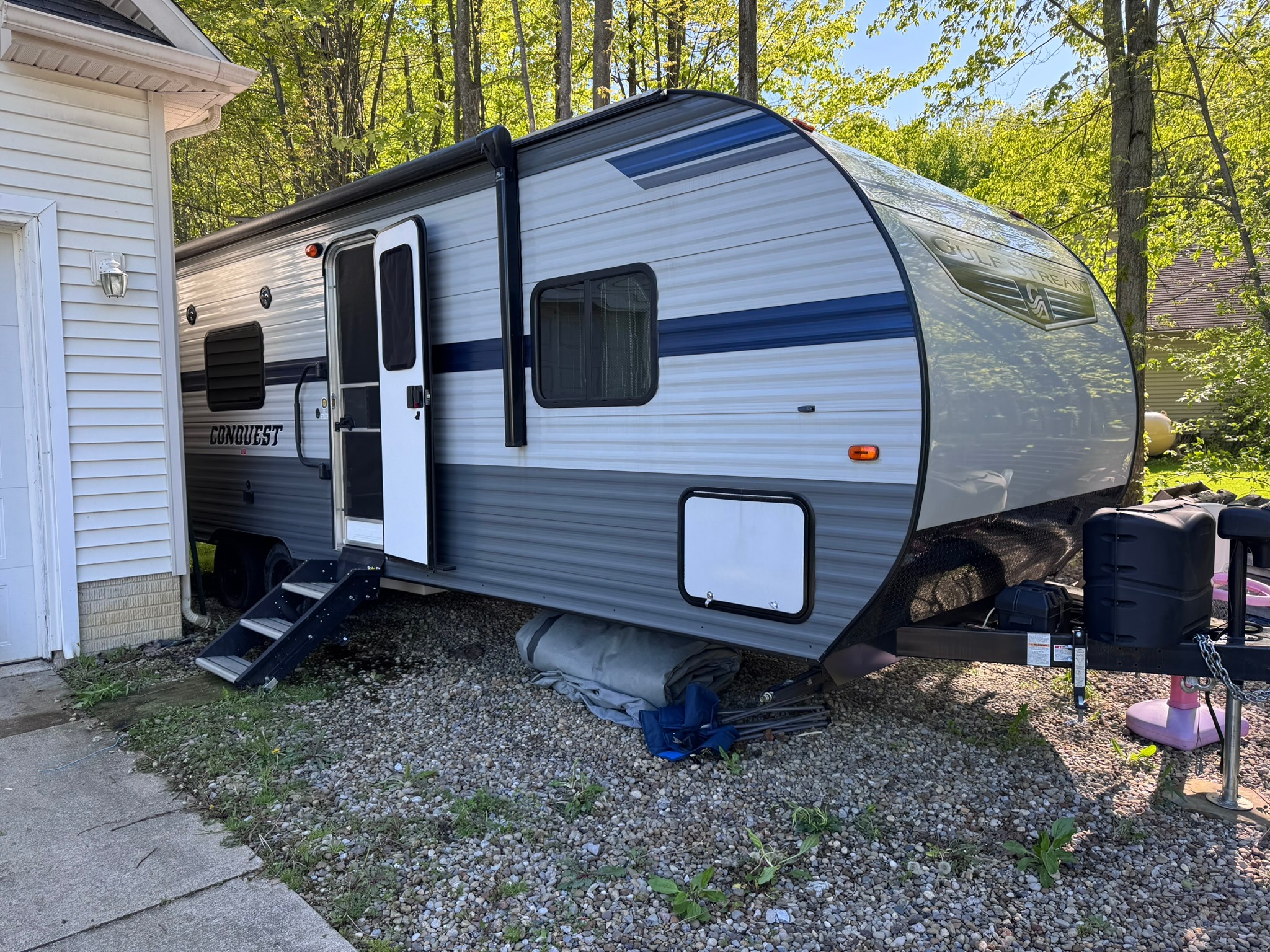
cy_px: 476
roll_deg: +3.5
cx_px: 635
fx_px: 881
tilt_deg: -1.8
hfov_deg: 71.6
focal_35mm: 24
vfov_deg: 56.8
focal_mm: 6.76
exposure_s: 1/549
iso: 80
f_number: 1.78
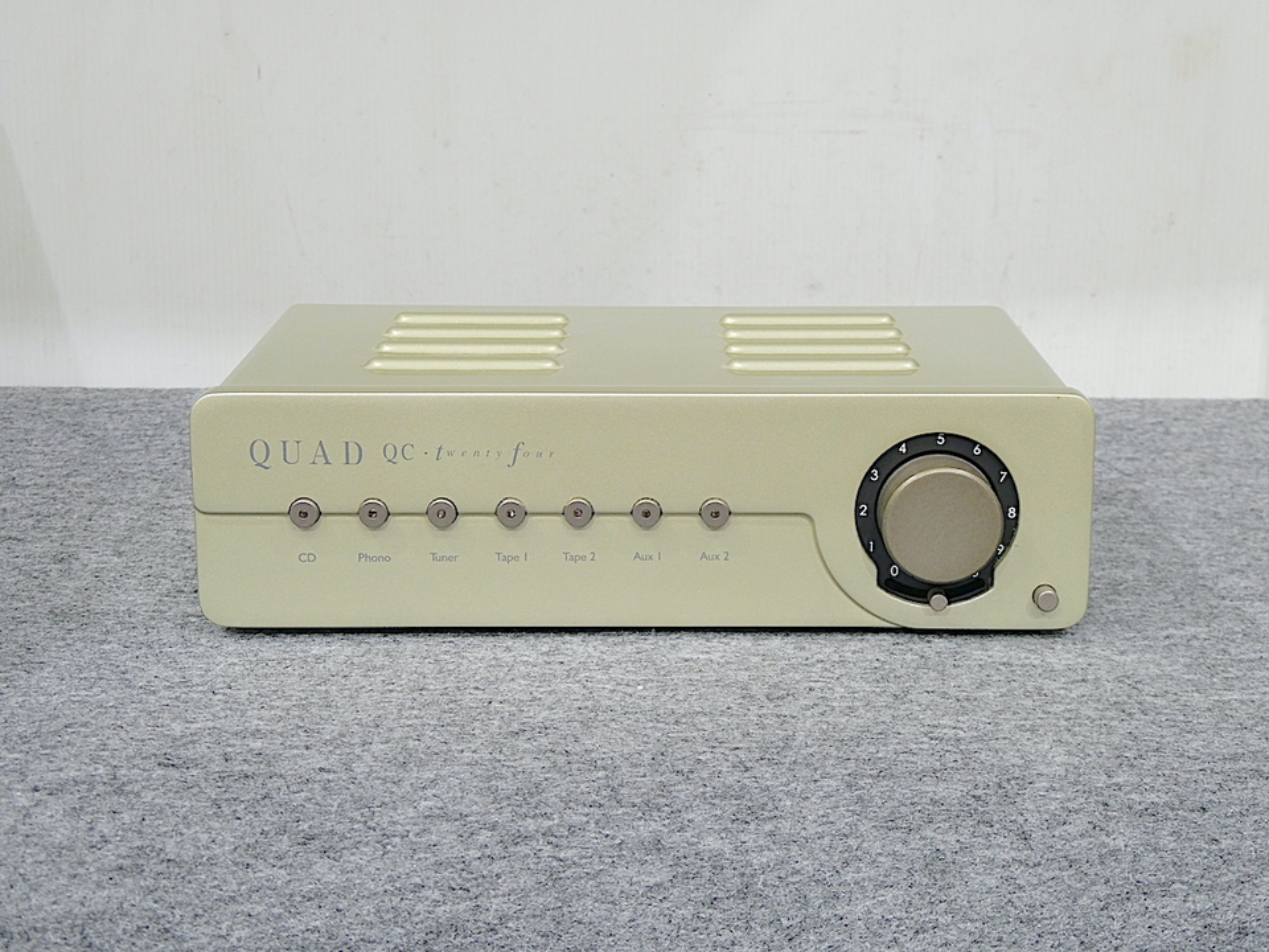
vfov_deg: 24.0
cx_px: 634
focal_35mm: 61
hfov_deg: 31.7
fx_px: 2236
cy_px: 476
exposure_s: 1/15
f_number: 4.3
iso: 200
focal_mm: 10.9
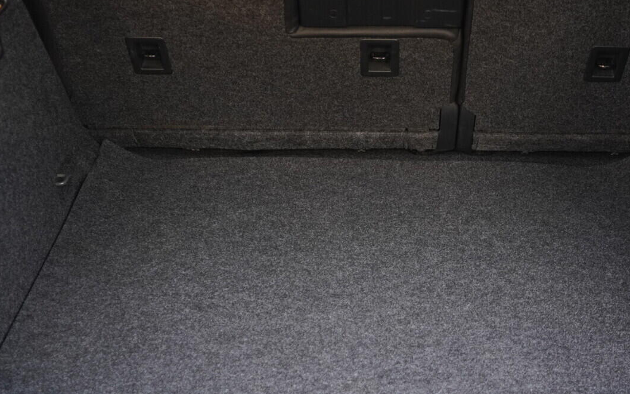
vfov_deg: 25.8
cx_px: 395
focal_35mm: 50
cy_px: 225
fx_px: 858
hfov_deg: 40.0
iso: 640
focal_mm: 24
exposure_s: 1/40
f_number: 2.8
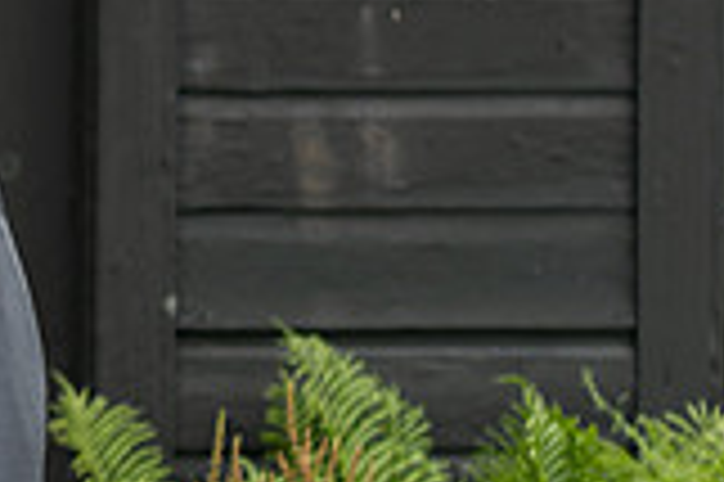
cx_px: -499
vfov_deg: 4.7
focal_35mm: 290
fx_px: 5826
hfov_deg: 7.0
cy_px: 157
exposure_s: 1/200
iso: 64
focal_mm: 70
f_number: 2.8
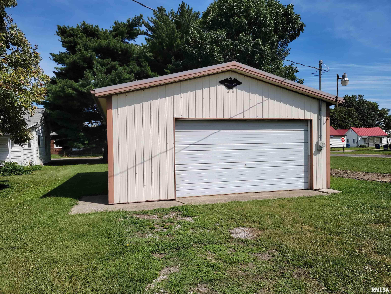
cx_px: 196
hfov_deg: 71.6
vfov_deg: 56.8
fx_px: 271
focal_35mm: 24
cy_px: 147
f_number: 1.8
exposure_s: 1/1576
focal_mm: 6.7
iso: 16
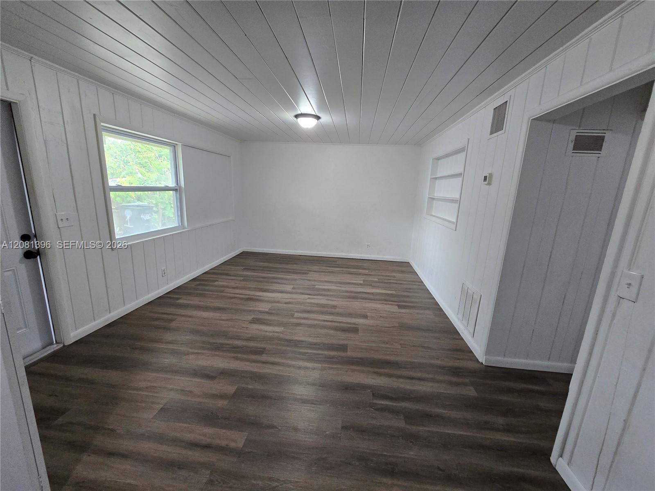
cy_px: 246
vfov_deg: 89.9
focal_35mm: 13
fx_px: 246
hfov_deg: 106.2
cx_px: 328
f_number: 2.2
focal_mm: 2.2
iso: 320
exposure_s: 1/60
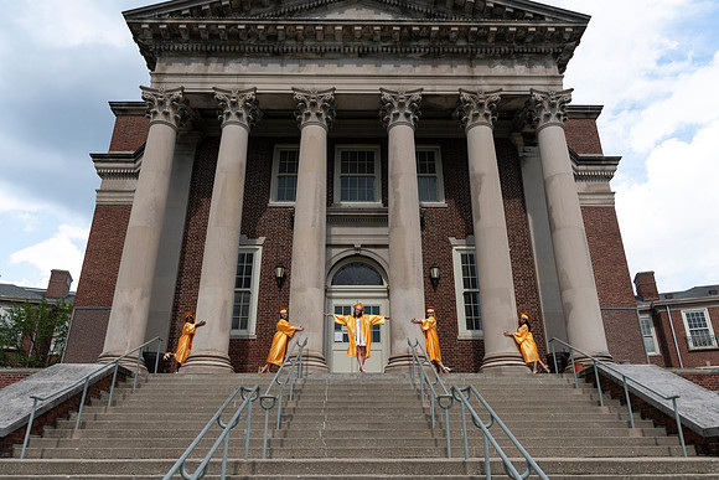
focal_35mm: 25
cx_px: 362
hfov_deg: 71.2
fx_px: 502
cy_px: 251
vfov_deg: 51.1
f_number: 6.3
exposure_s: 1/250
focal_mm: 24
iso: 80
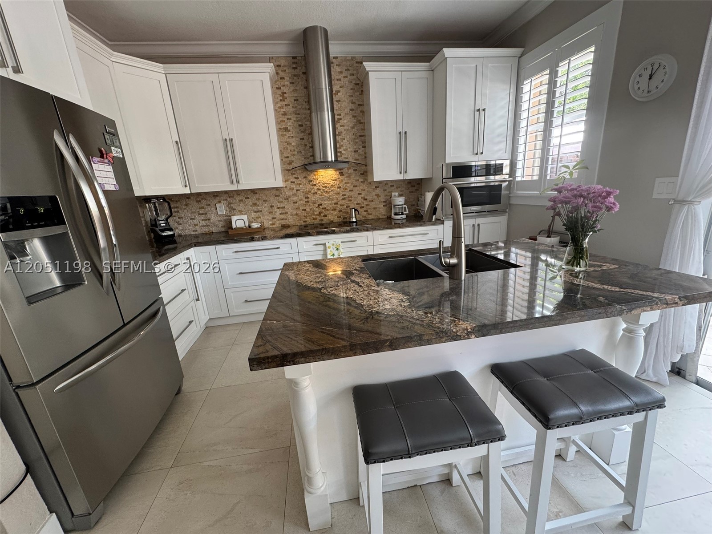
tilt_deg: -15.9
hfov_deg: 102.1
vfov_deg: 85.7
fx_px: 288
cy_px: 267
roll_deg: +3.8
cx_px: 356
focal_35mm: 14
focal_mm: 2.22
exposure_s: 1/120
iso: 200
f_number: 2.2
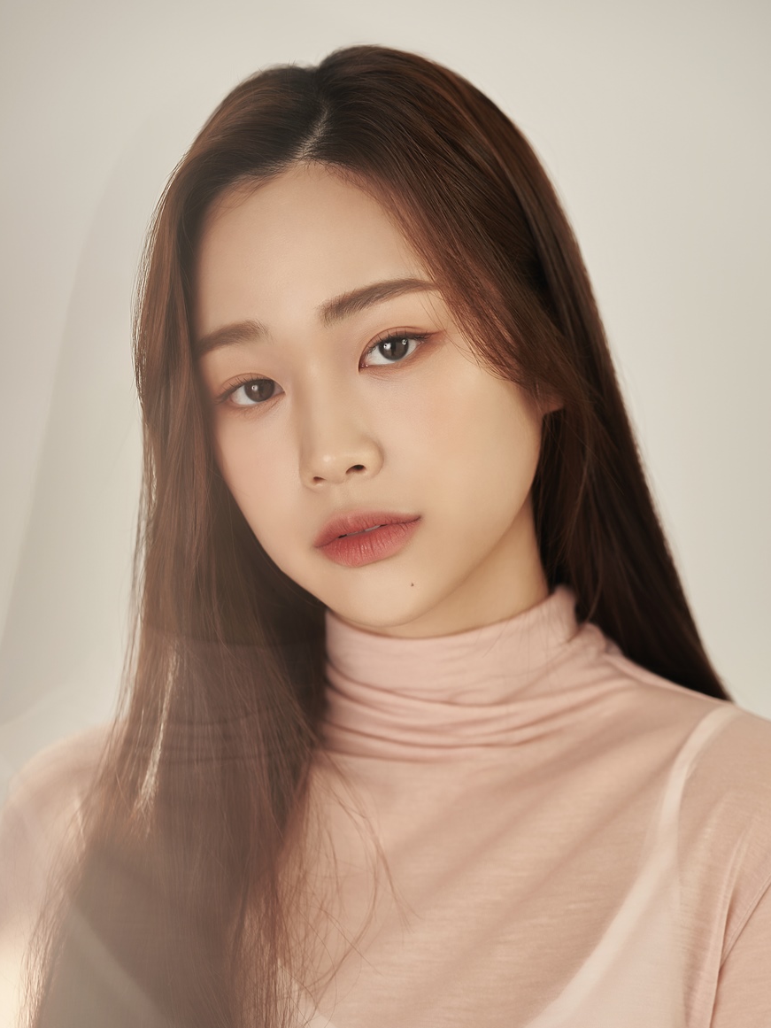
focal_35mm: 95
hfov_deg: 15.6
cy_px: 591
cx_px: 379
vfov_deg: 20.6
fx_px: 2821
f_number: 2.8
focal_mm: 85
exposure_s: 1/125
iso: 320
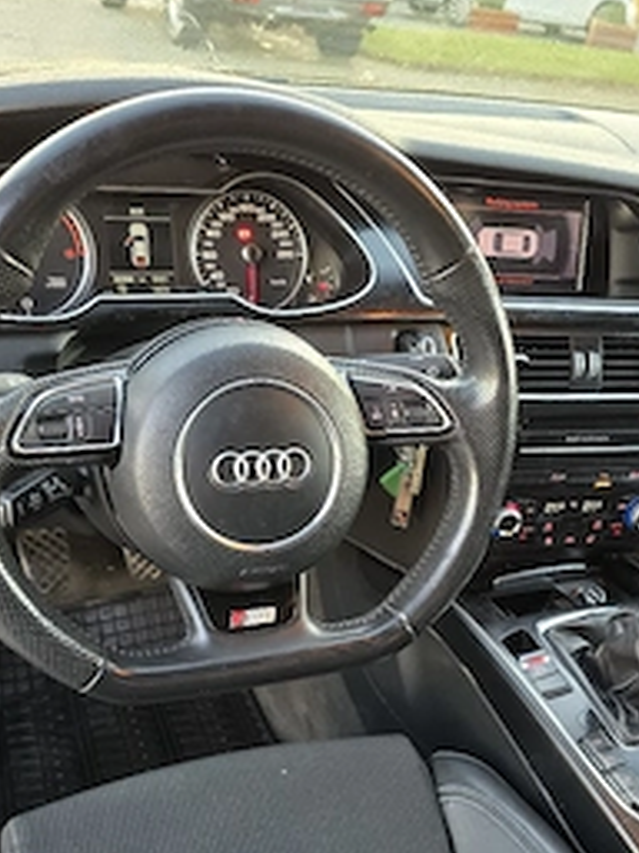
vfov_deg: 50.5
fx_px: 886
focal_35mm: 36
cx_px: 333
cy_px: 563
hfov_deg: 39.6
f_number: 1.7
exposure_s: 1/101
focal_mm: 6.3
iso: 500
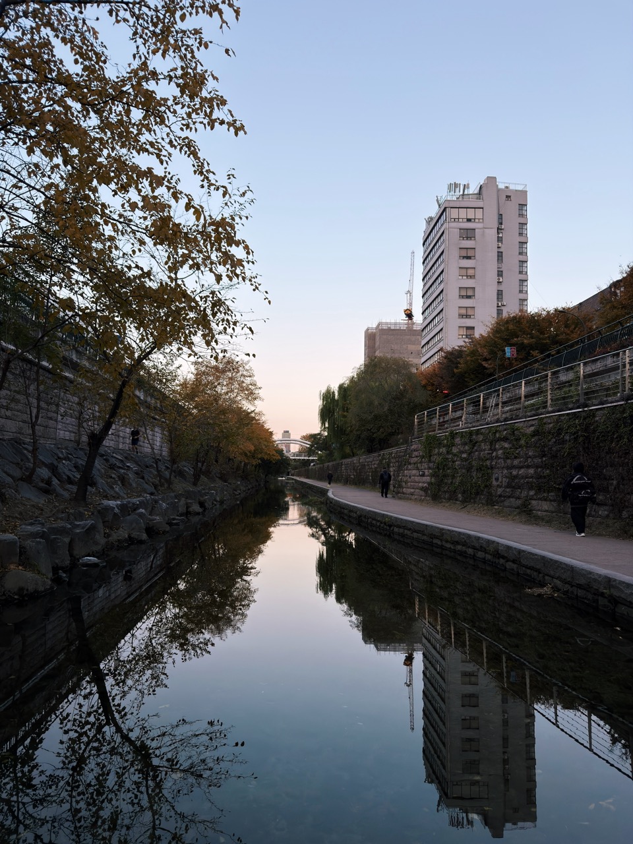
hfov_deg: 56.8
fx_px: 585
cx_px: 316
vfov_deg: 71.6
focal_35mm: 24
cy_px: 422
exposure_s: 1/462
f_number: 1.78
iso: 64
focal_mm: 6.76
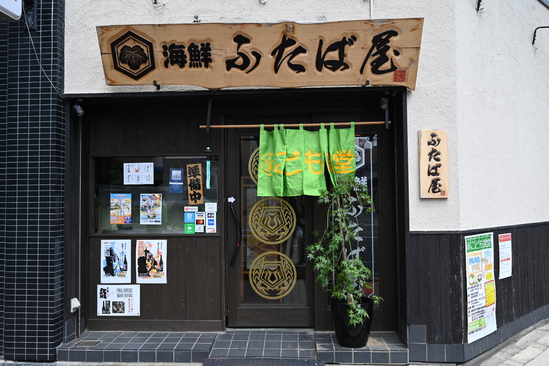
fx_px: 457
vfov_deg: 43.6
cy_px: 183
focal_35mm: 30
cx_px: 274
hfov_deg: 61.9
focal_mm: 30
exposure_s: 1/250
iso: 110
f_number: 5.6
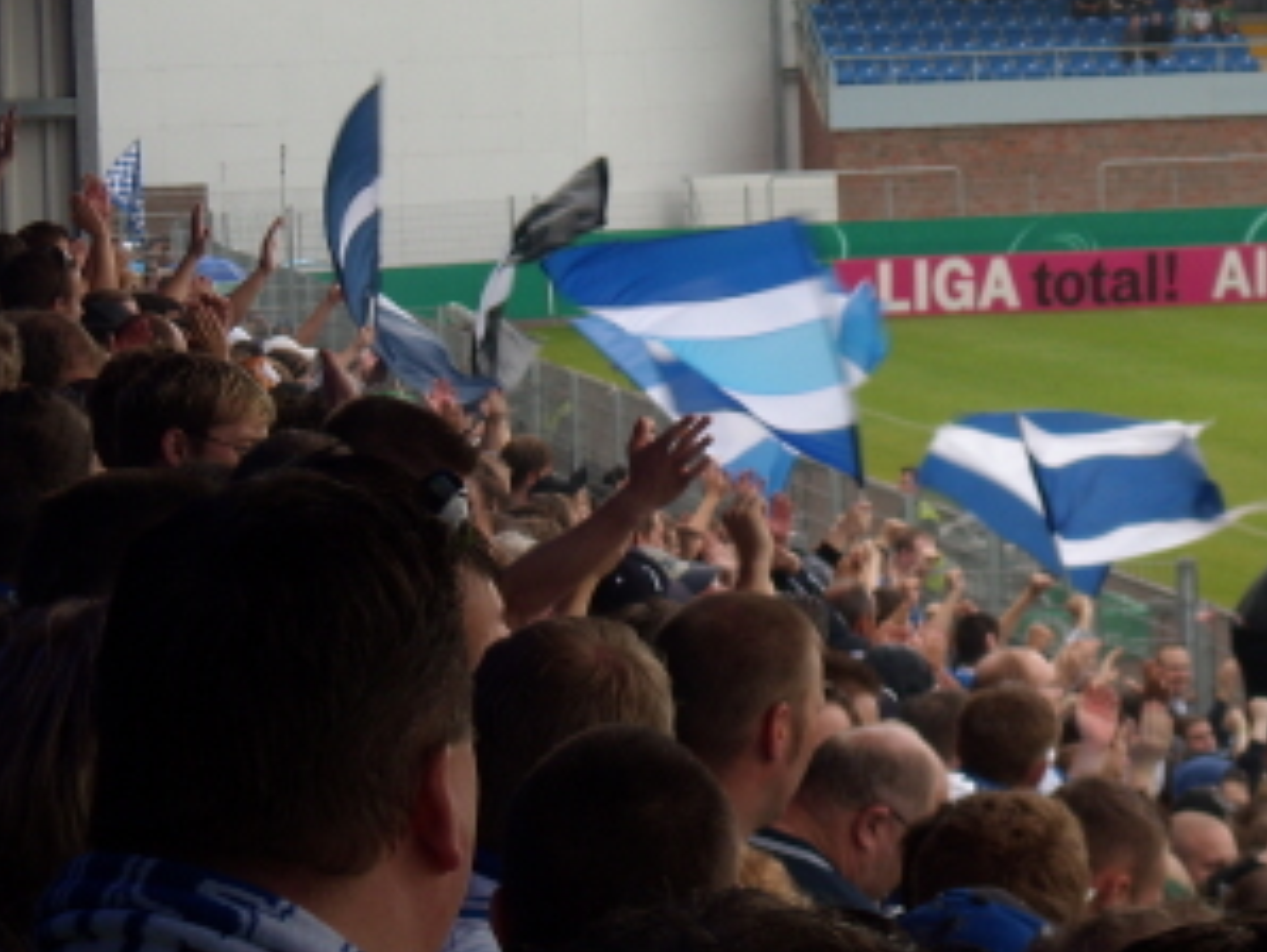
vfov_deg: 8.4
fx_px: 6447
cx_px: 935
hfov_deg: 11.2
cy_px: 236
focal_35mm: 176
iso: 70
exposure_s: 1/60
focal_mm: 17.1
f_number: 4.7
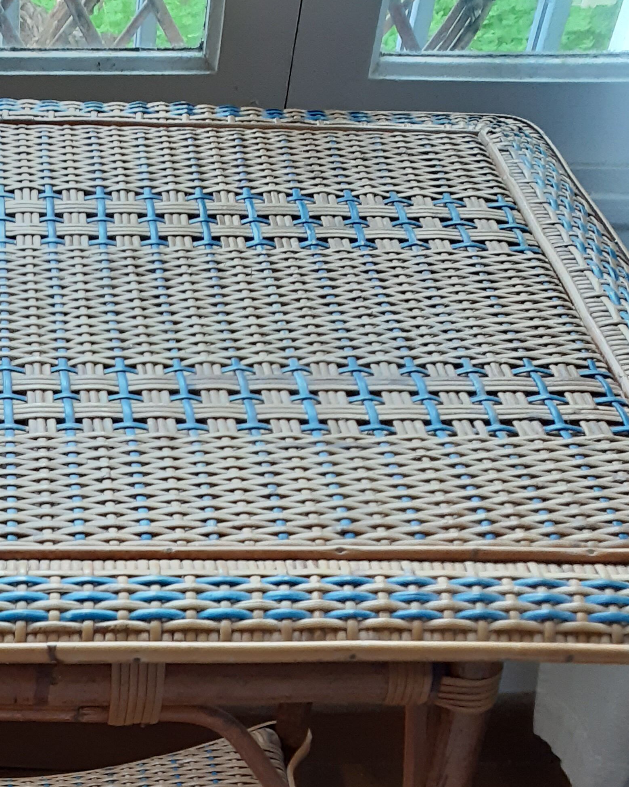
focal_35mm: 60
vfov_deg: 27.9
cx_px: -19
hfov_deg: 24.1
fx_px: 1396
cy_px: 919
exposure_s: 1/33
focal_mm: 3.92
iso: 250
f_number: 1.7
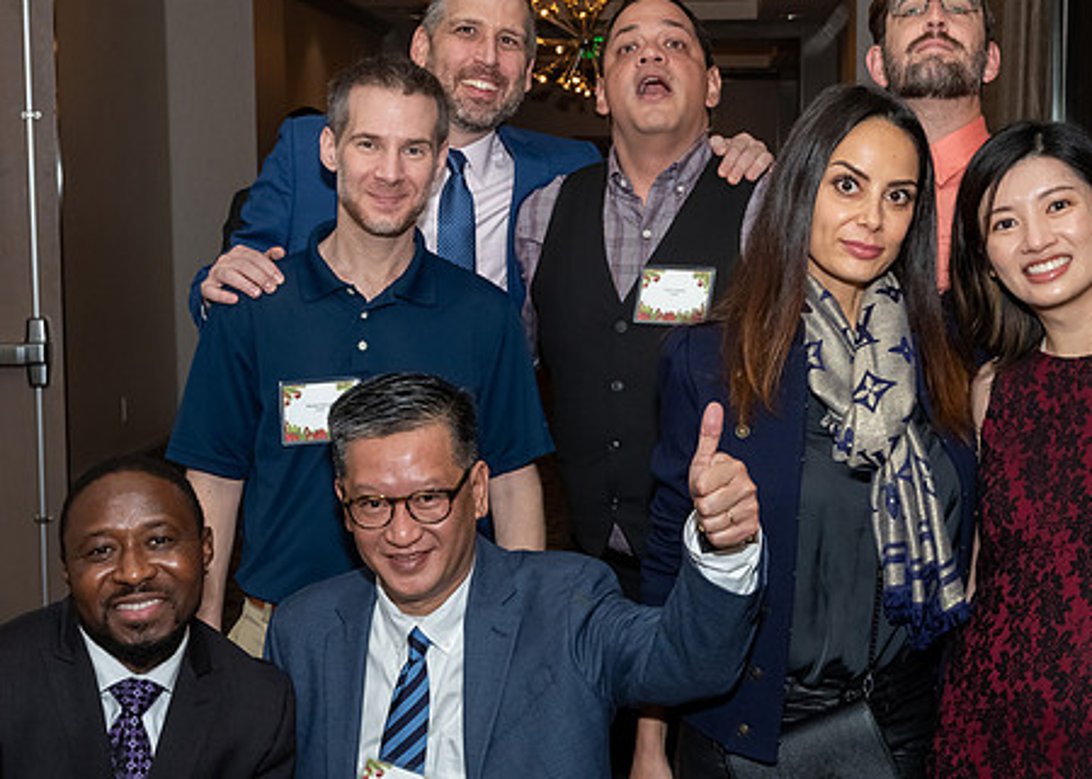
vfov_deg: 22.9
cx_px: 665
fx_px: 1922
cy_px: 374
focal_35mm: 62
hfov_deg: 31.6
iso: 500
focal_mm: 26
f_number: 6.3
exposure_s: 1/250
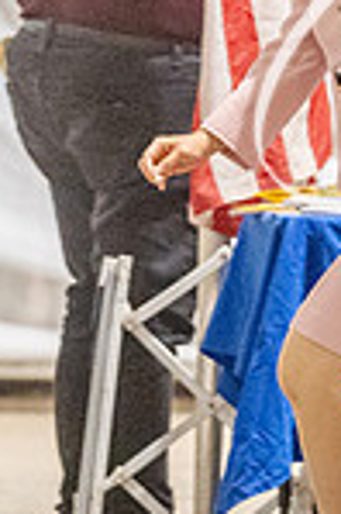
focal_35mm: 566
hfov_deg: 2.4
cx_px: 706
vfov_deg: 3.6
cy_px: 286
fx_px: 8060
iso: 6400
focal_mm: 125
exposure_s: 1/400
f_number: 3.2
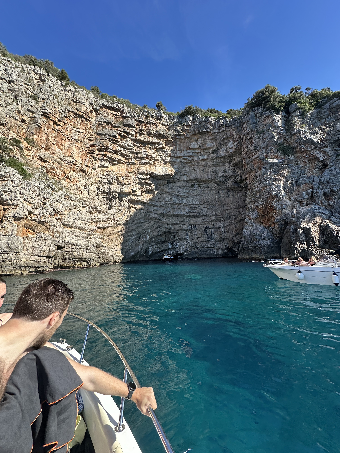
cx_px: 170
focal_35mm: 14
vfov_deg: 102.1
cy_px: 226
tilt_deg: +11.1
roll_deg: -0.3
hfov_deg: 85.7
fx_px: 183
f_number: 2.2
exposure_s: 1/581
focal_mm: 2.22
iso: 40
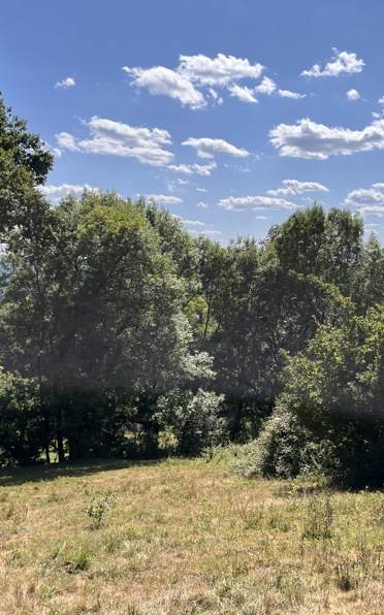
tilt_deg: -5.0
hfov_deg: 34.0
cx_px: 264
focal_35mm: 37
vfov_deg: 52.8
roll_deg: +1.3
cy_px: 309
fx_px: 620
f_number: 1.6
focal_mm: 5.1
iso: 50
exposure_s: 1/5556
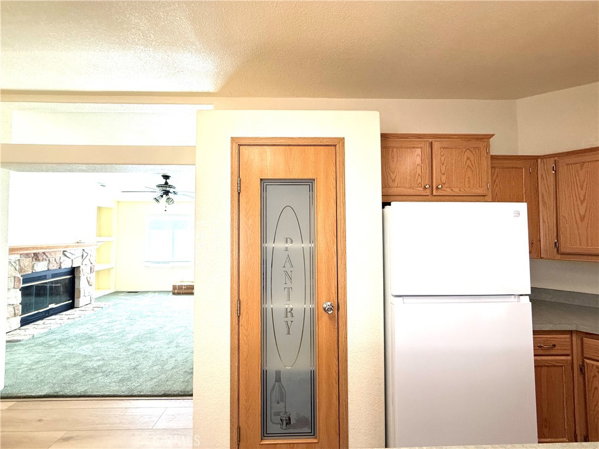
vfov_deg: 85.7
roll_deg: +0.3
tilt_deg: +1.1
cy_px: 224
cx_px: 300
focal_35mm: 14
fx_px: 242
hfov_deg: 102.1
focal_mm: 2.22
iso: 200
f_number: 2.2
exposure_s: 1/120
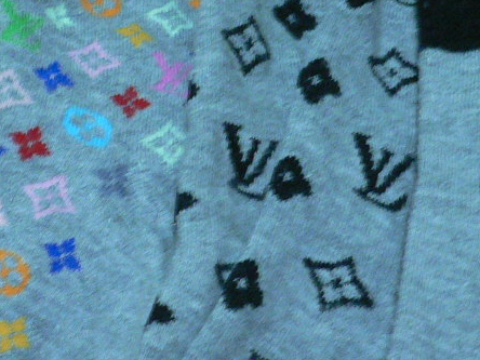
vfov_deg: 14.6
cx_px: 161
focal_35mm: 101
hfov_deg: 19.4
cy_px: 64
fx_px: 1401
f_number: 2.8
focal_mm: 5.8
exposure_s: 1/13
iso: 200
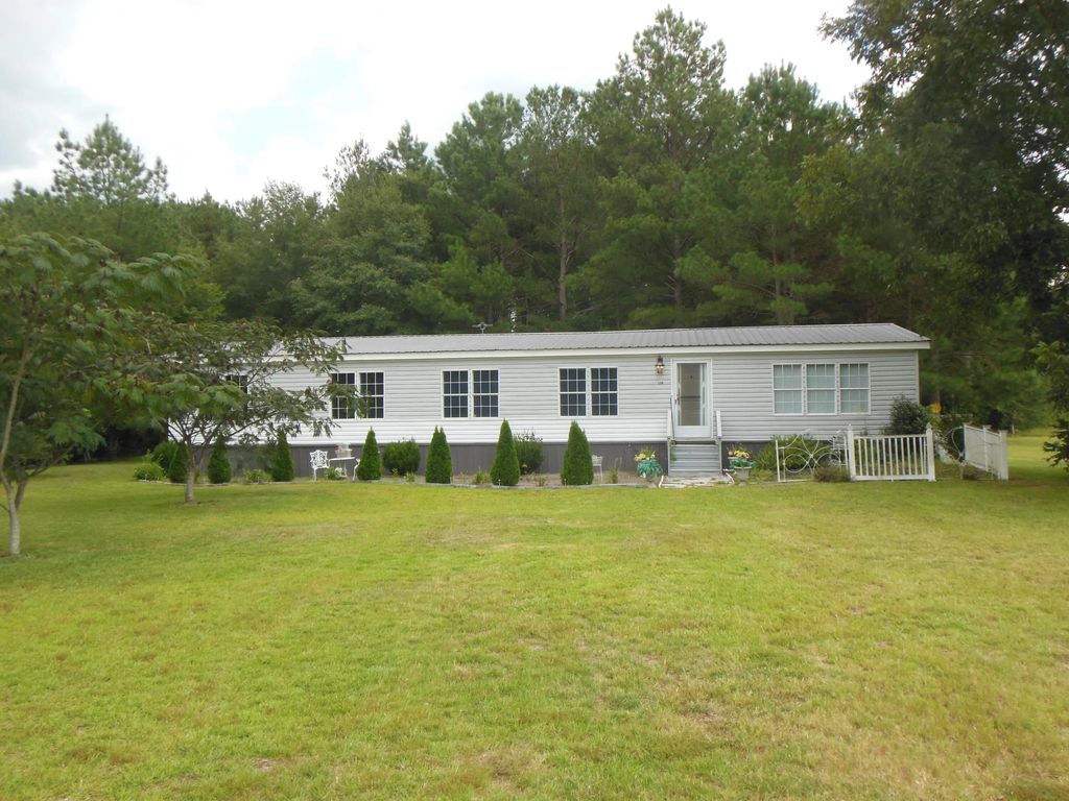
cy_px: 400
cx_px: 534
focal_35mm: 29
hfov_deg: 61.7
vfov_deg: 48.2
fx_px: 896
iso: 125
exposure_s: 1/500
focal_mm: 5.2
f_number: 3.3
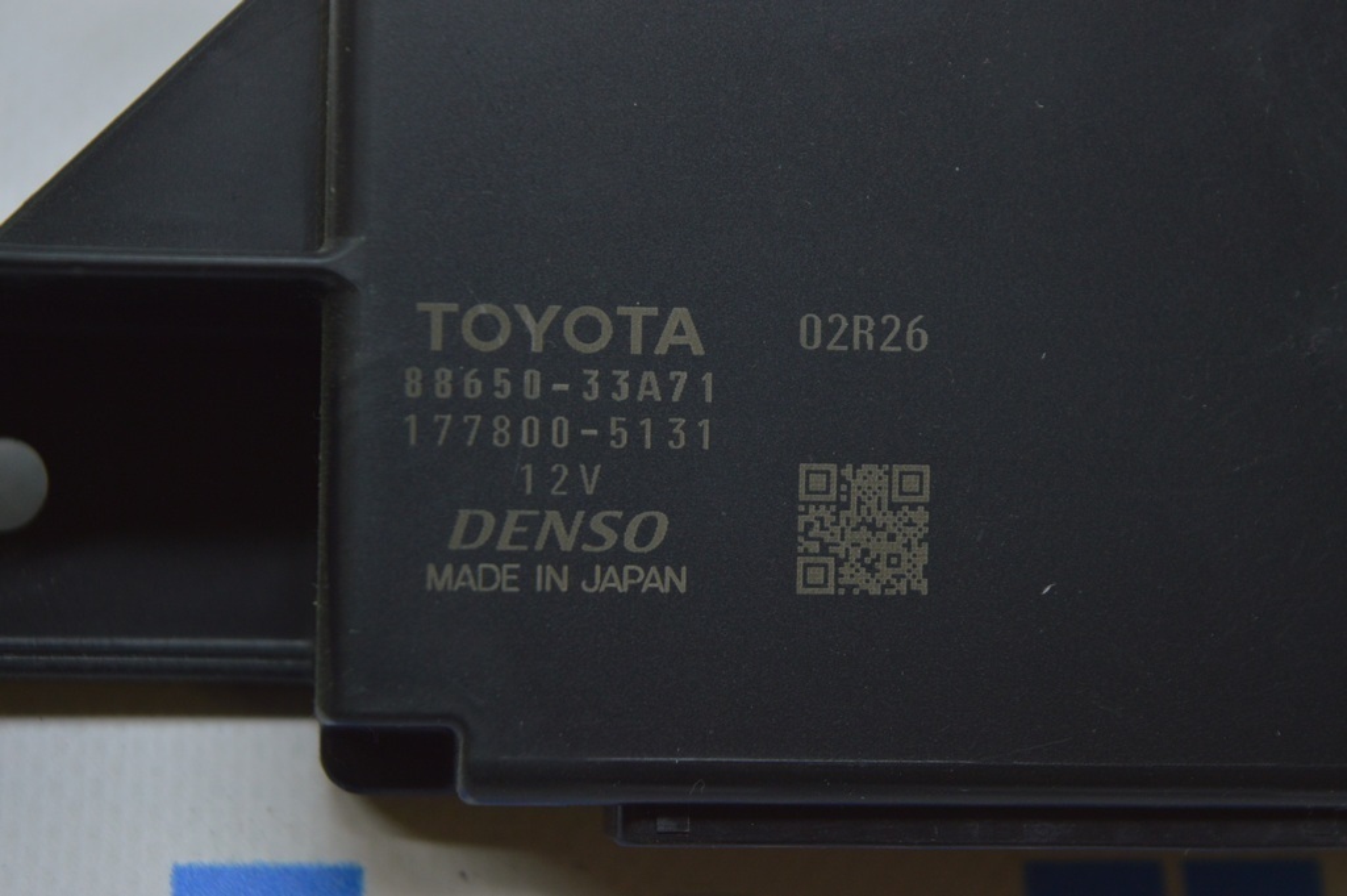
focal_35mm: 82
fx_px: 3084
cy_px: 448
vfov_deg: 16.5
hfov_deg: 24.6
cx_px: 674
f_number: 5.6
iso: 400
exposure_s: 1/50
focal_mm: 55
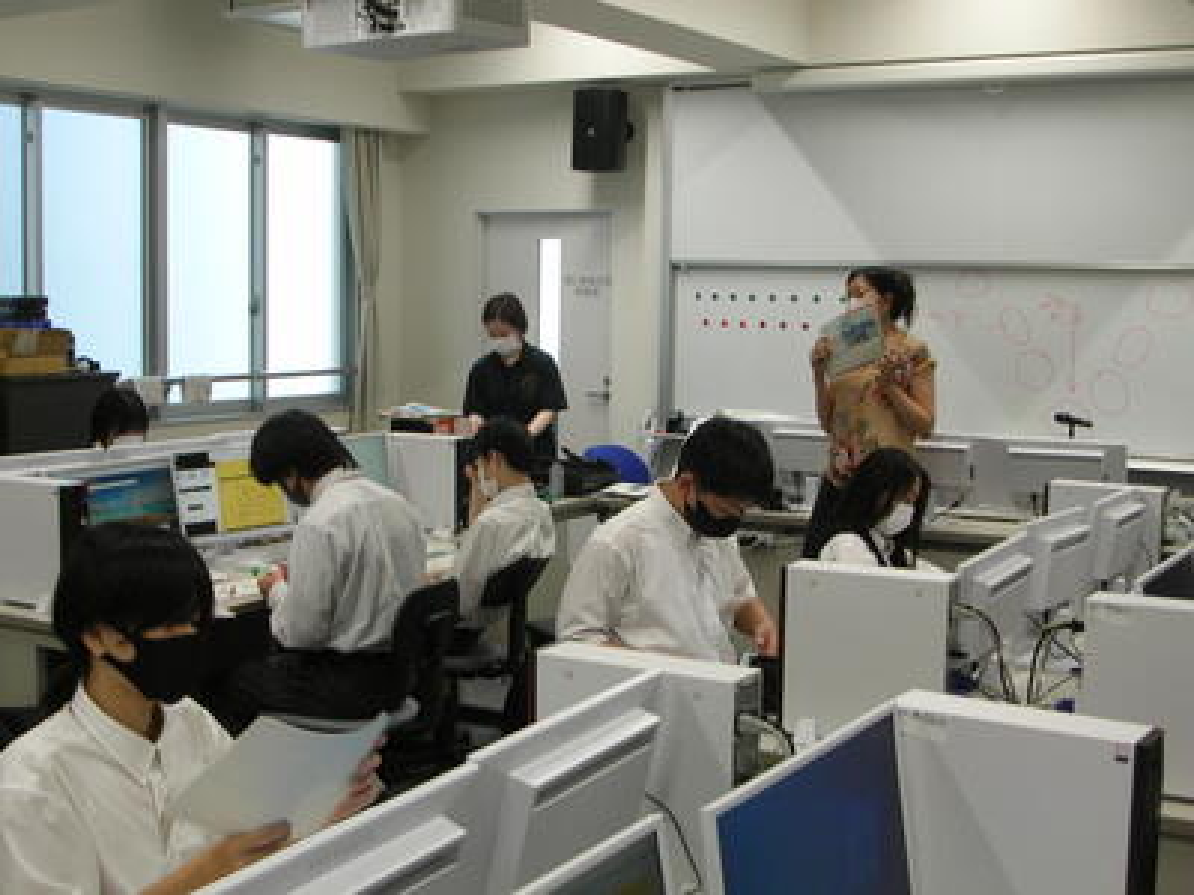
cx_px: 597
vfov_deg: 30.3
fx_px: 1656
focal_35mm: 48
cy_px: 448
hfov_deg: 39.7
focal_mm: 8
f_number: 3.2
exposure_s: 1/18.6
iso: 50
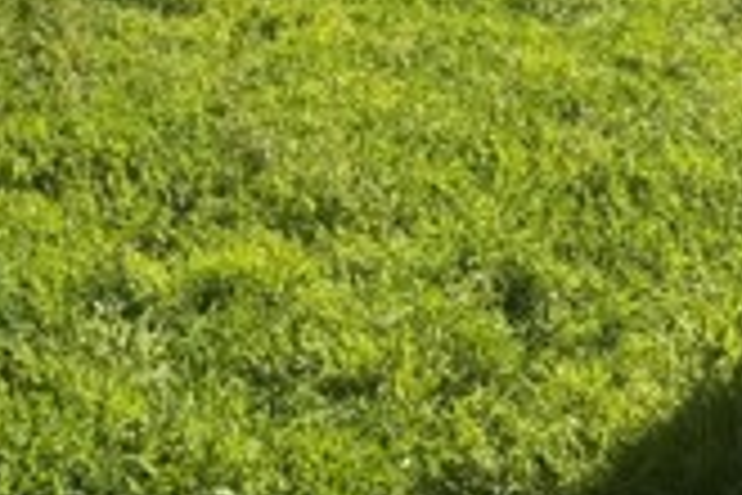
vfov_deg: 12.7
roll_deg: +0.9
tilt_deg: -1.3
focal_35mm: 97
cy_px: -418
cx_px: -234
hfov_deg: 19.3
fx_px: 1999
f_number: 1.78
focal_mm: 6.76
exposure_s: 1/3279
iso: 80
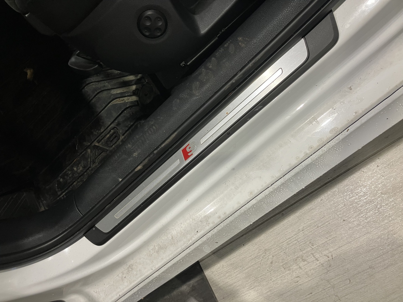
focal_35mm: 28
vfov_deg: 49.7
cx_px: 202
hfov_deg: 63.4
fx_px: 326
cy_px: 151
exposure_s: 1/90
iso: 80
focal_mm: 3.99
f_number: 1.8
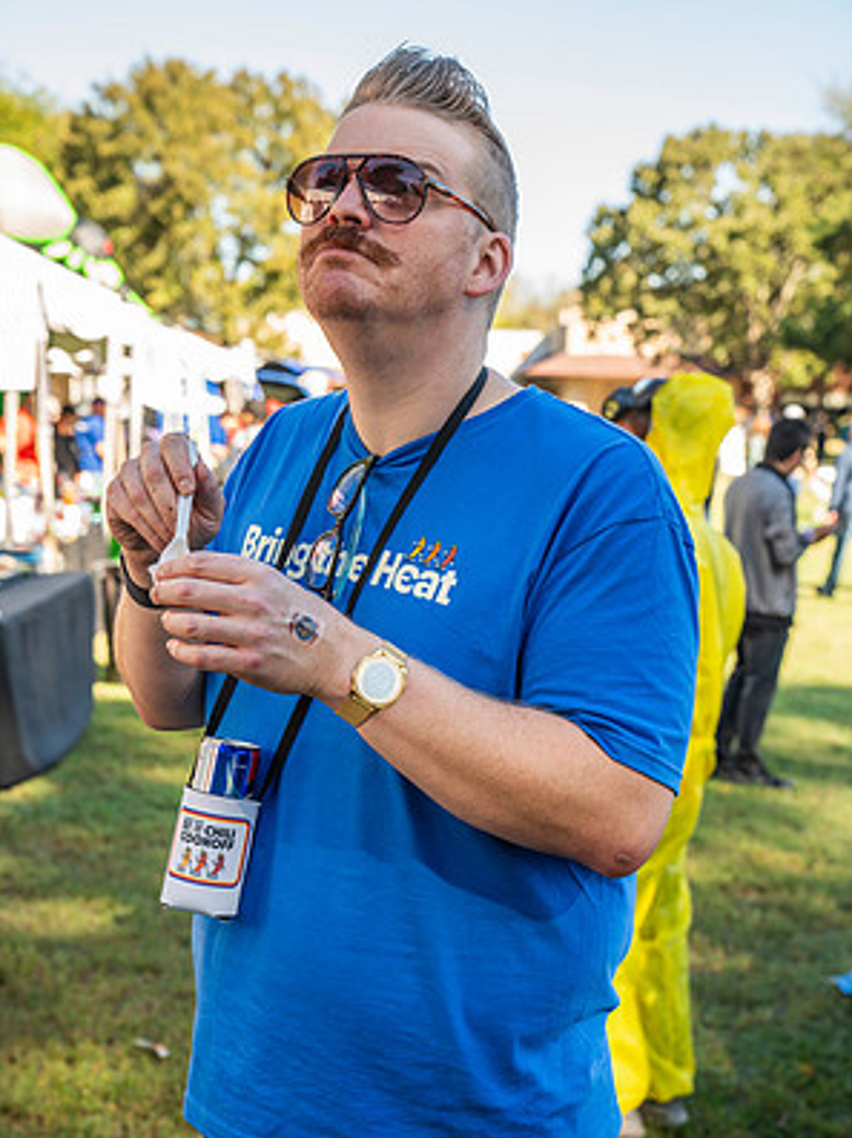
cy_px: 636
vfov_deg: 32.2
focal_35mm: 60
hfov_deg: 24.4
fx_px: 1972
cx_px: 425
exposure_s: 1/125
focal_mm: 55
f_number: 5
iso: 160
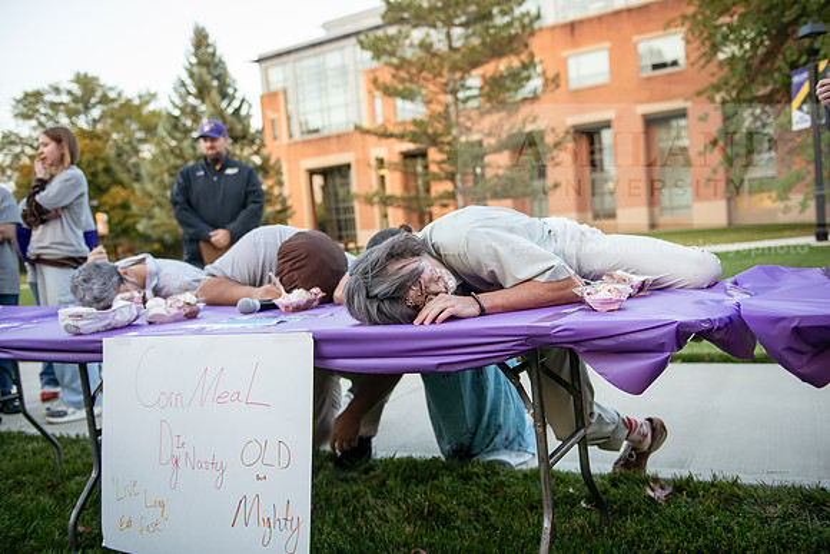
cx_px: 415
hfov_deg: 58.7
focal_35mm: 32
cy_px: 277
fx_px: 738
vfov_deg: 41.1
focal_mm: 32
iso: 800
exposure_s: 1/400
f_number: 2.8
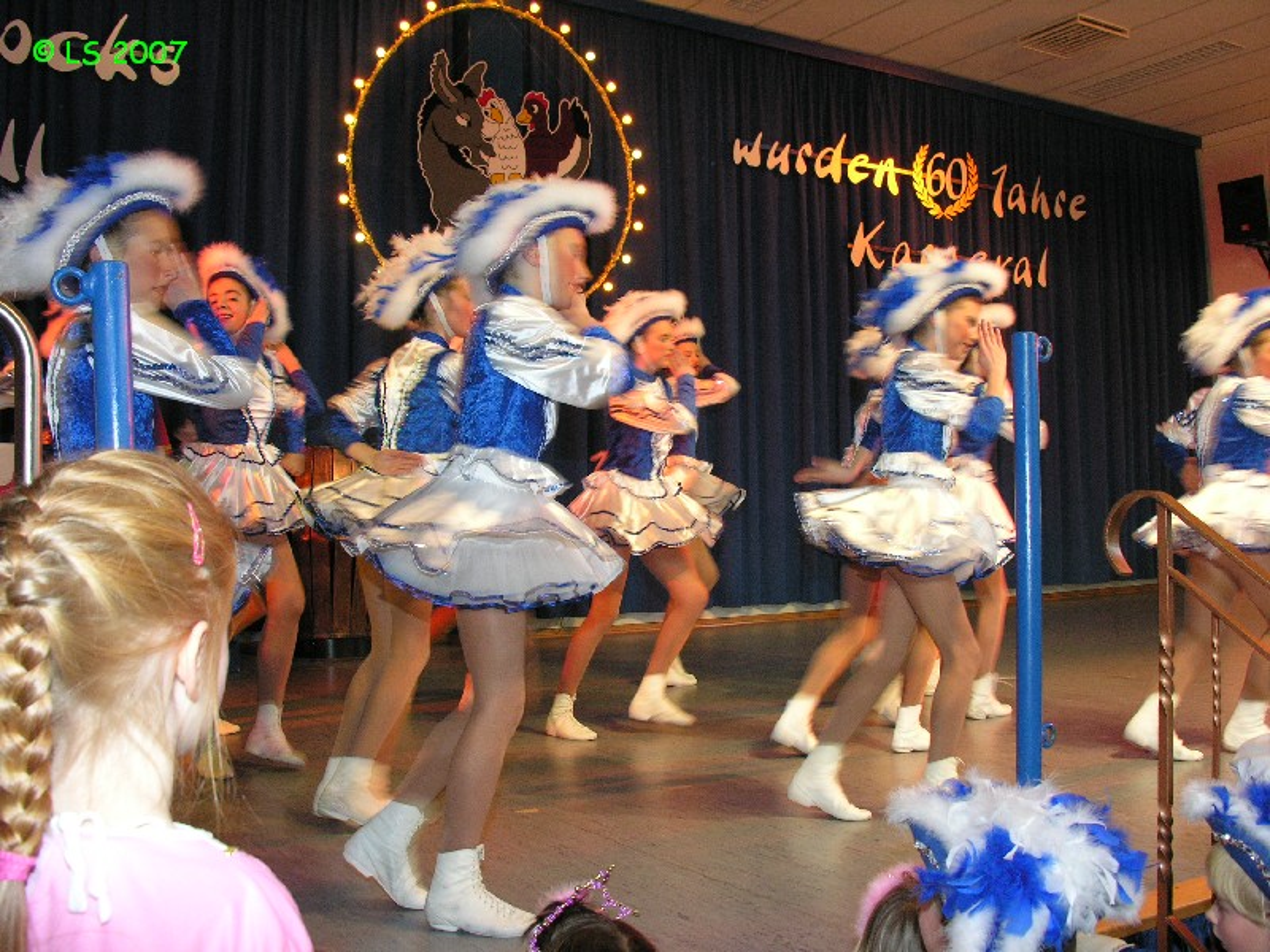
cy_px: 476
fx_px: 1284
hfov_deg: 52.6
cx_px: 635
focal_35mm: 35
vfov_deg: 40.7
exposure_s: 1/30
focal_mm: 8.9
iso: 200
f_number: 4
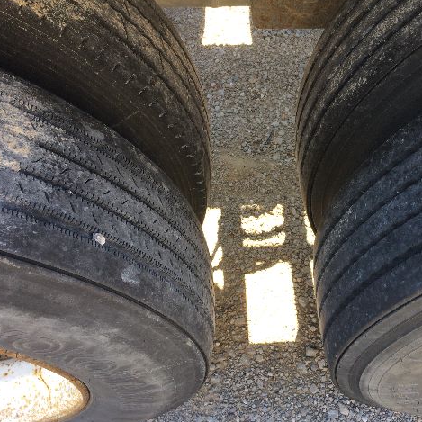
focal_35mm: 35
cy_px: 210
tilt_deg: -56.5
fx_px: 483
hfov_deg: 46.7
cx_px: 267
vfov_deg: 47.2
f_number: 2.2
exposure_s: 1/120
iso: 50
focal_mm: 4.15
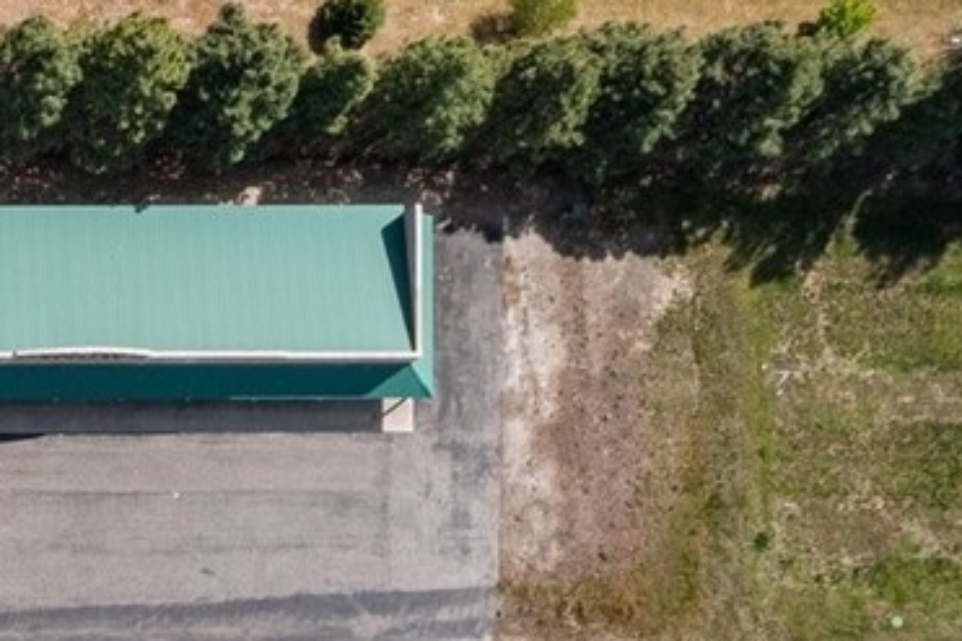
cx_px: -805
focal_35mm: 128
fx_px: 3419
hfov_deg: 14.1
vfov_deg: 10.2
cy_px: 1064
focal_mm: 10.26
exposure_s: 1/80
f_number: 8
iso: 200
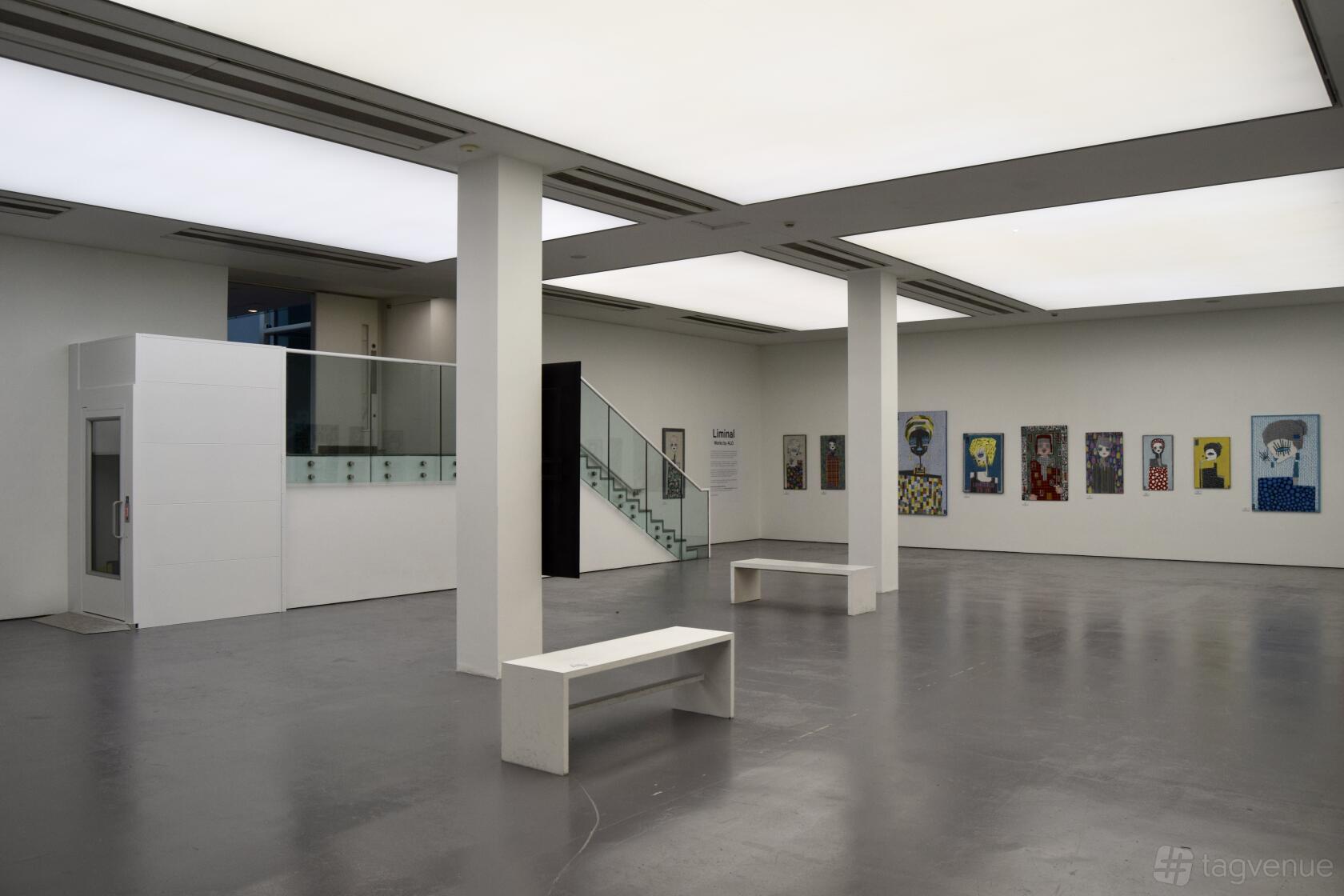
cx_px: 672
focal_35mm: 27
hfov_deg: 67.4
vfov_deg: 47.9
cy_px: 448
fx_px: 1008
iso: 400
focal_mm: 18
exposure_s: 1/160
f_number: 6.3
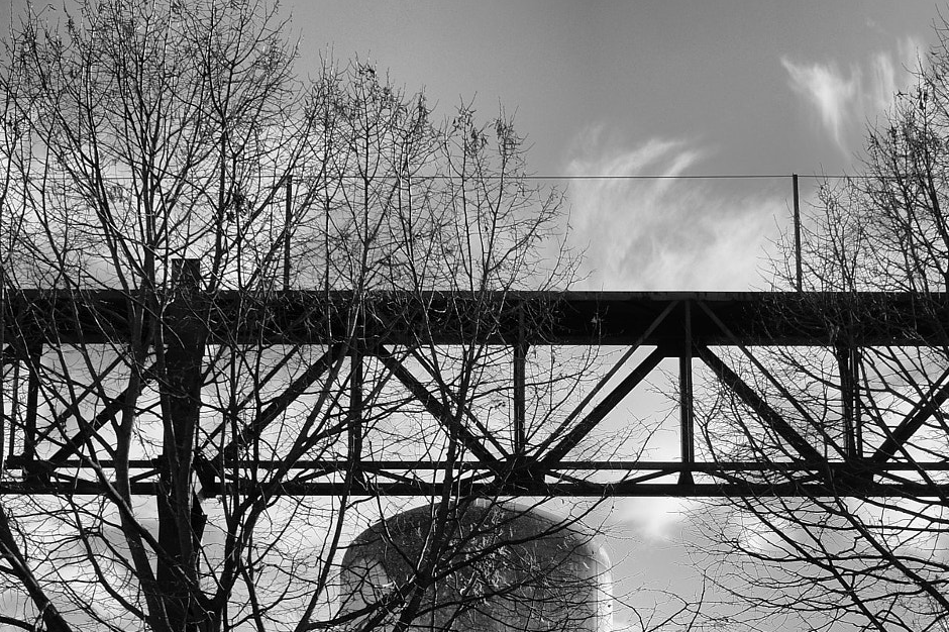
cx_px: 490
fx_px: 2108
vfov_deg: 16.9
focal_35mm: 80
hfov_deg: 25.4
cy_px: 524
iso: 800
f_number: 4.5
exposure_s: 1/5400
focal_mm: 31.5
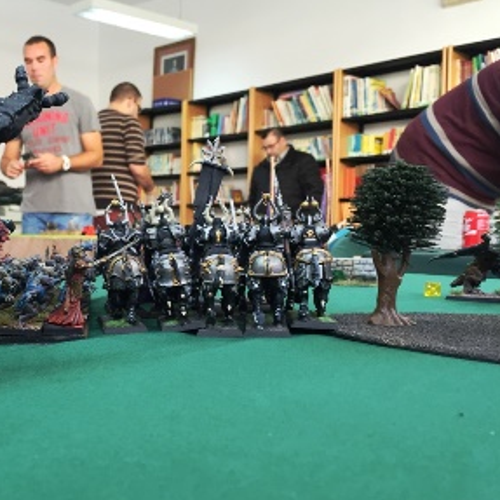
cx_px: 117
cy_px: 254
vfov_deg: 41.9
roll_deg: -1.3
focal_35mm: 40
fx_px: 654
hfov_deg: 40.5
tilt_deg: -2.7
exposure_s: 1/33
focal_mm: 4.15
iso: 50
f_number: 2.2
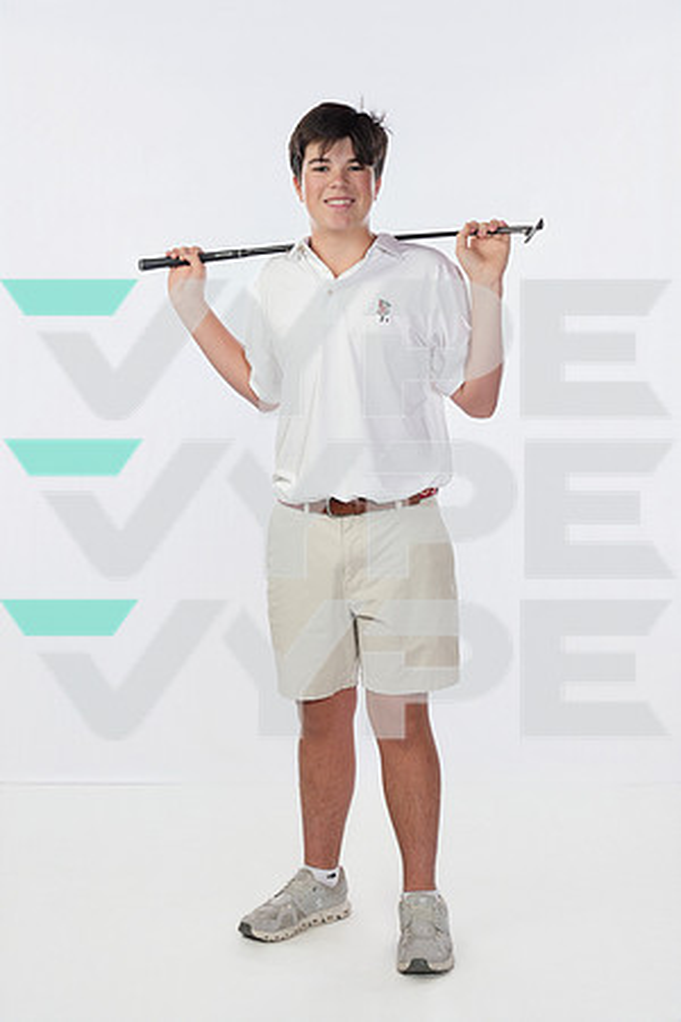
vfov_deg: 33.4
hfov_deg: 22.6
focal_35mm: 60
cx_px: 340
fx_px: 1702
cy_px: 511
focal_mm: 60
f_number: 8
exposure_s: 1/250
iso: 640
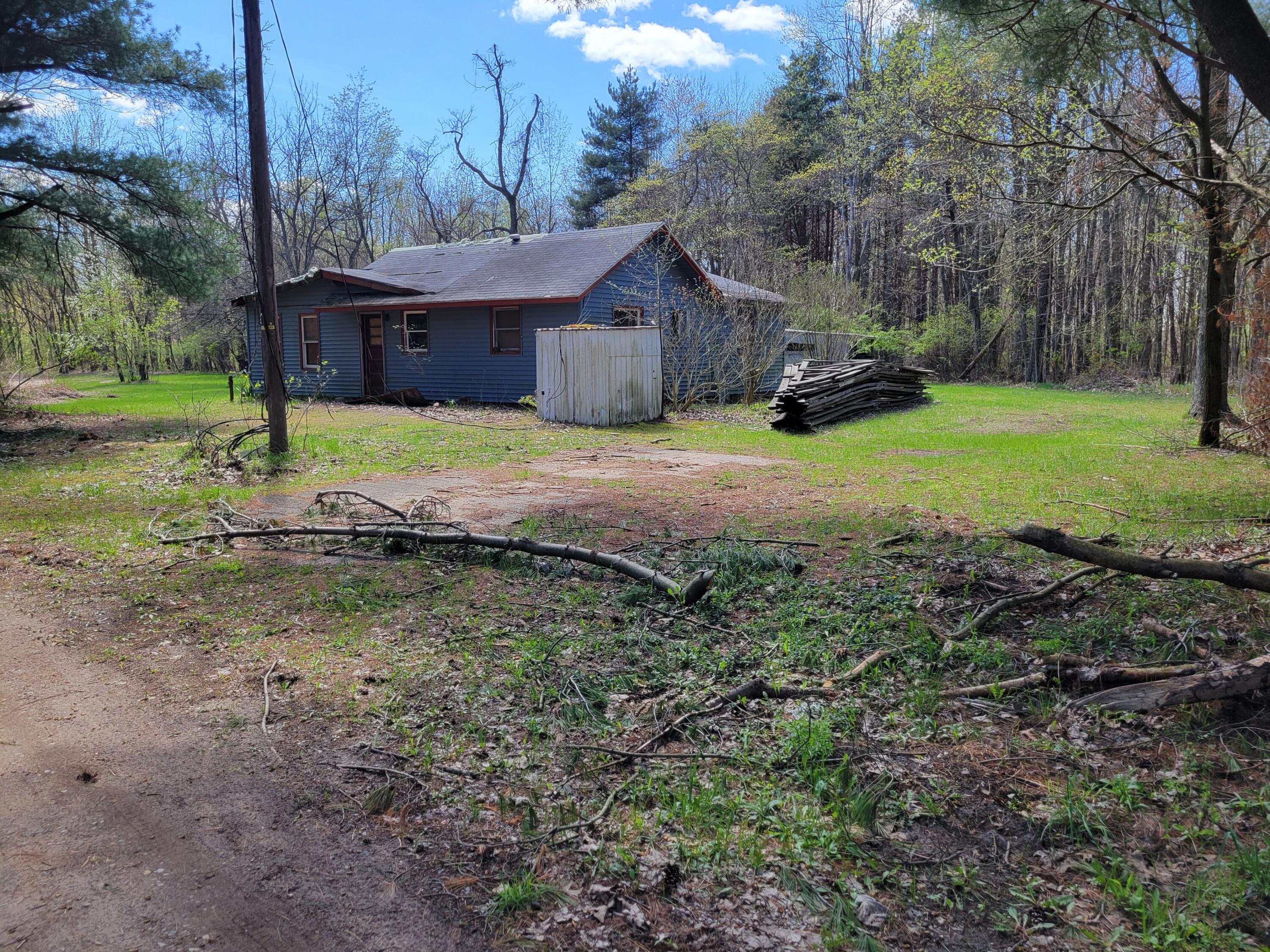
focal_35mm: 26
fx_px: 954
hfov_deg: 67.3
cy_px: 476
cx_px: 635
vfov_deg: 53.1
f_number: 1.8
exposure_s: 1/550
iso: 40
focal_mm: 5.4
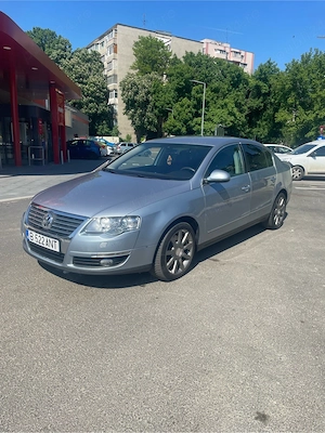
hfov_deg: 53.1
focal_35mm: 26
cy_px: 216
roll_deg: -1.2
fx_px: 325
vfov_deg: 67.3
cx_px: 162
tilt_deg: -12.1
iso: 32
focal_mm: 4.2
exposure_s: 1/2564
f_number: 1.6
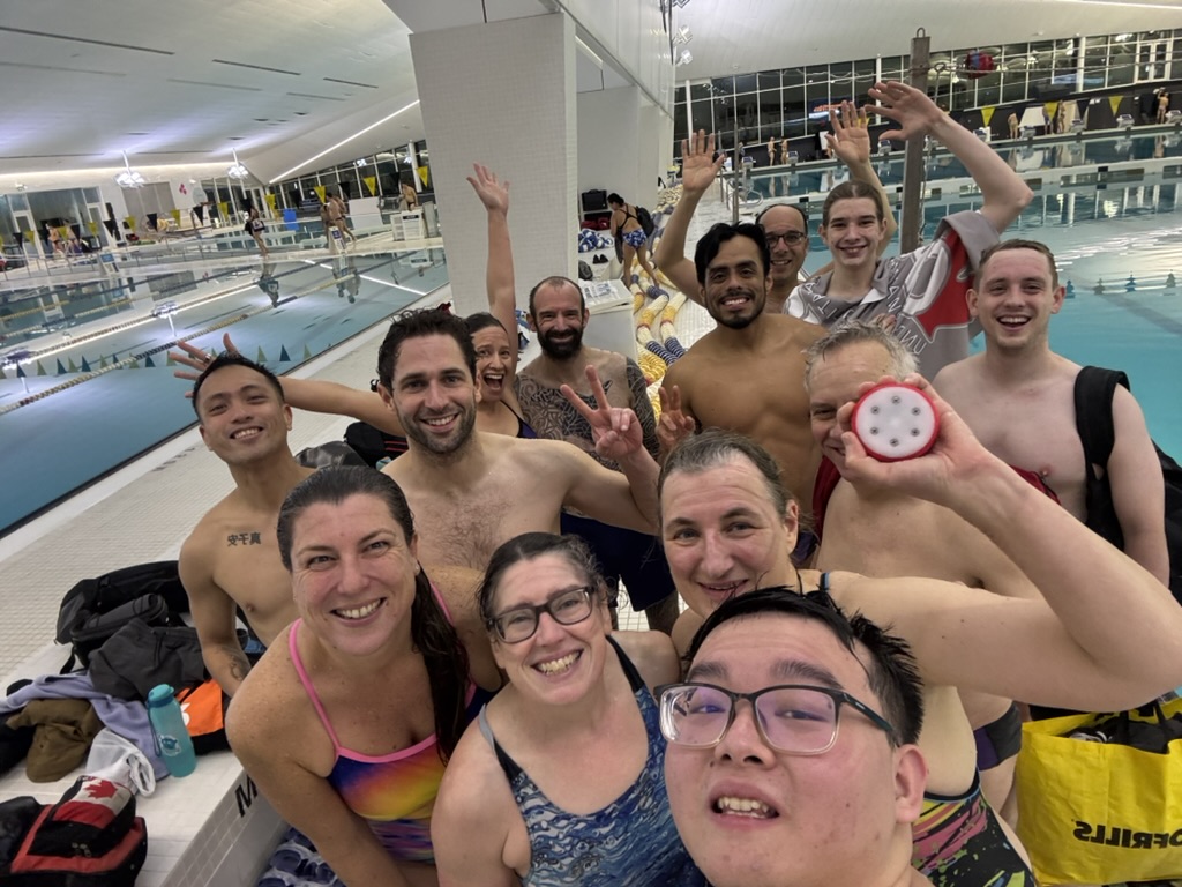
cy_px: 444
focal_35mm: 23
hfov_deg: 73.9
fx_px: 785
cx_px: 591
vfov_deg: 58.9
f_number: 1.9
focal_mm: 2.69
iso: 250
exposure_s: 1/60
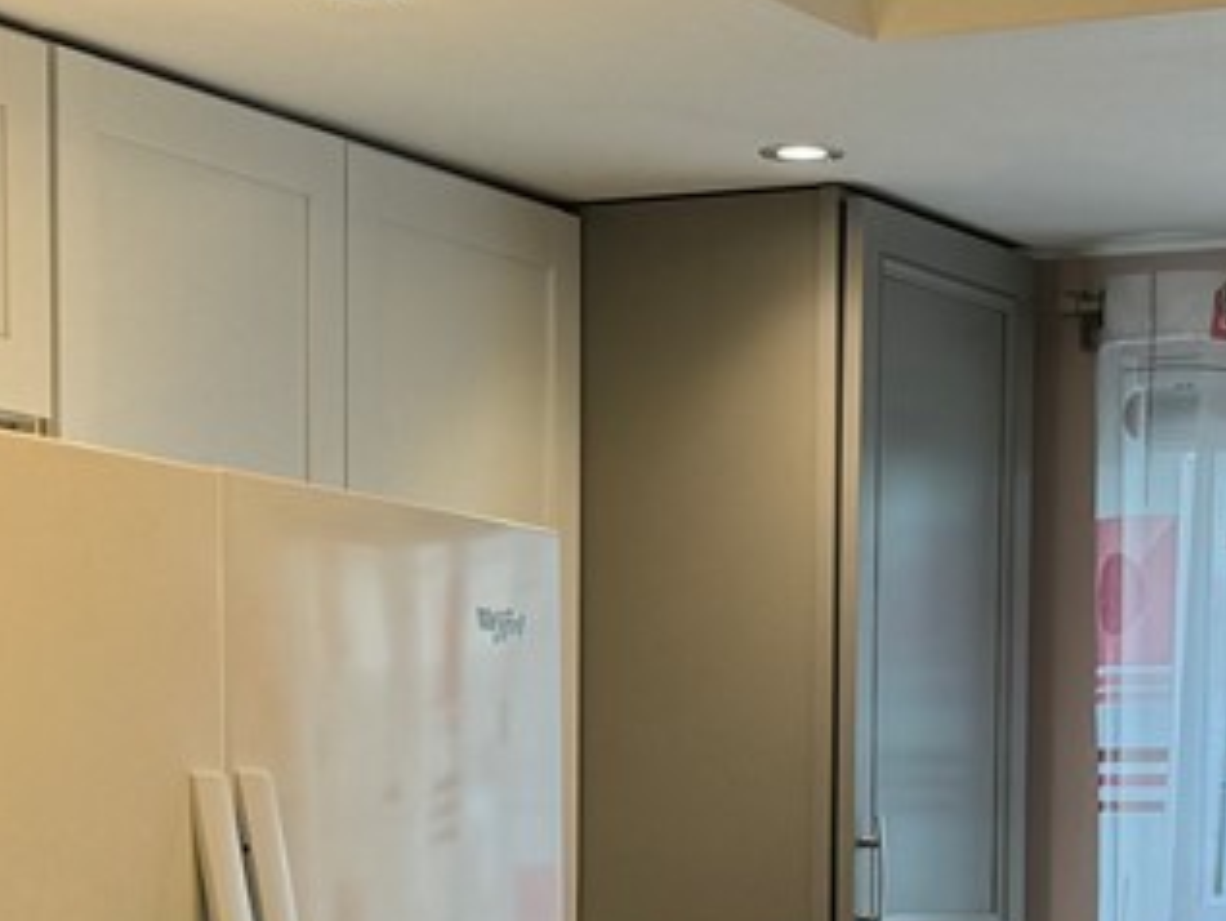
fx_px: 4287
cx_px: 692
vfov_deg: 11.8
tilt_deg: -5.1
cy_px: 1312
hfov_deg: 16.3
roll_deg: -0.1
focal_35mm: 121
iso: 64
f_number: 1.78
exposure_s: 1/169
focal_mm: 6.86
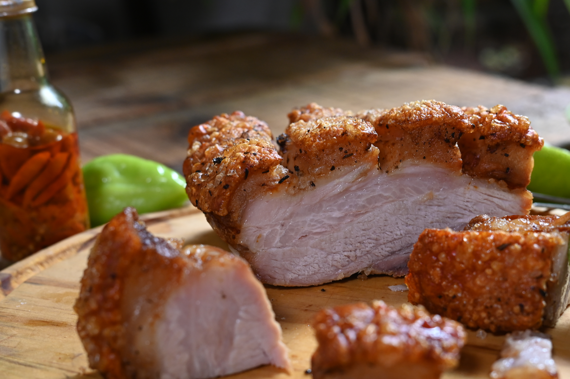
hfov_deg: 48.5
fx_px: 633
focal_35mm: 40
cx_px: 285
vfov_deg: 33.4
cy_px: 190
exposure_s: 1/125
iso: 1000
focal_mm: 40
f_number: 4.5
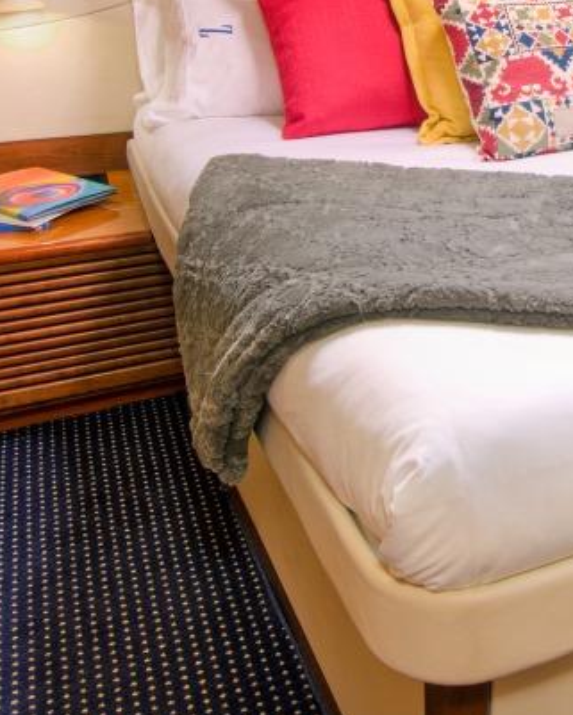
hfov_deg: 33.4
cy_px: 118
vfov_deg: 40.6
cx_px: 498
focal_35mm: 43
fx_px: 911
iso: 200
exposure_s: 1/1.67
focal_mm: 12
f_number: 8
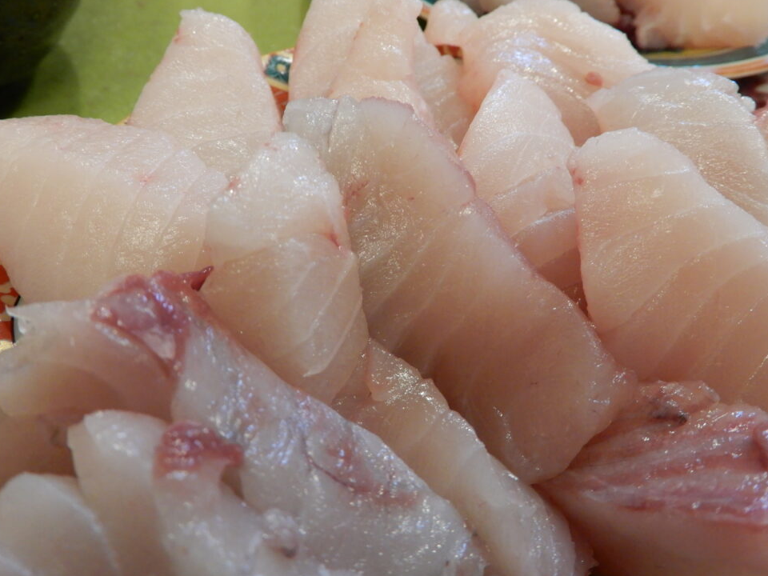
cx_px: 402
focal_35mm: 32
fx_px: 710
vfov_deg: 44.2
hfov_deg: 56.8
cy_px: 284
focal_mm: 5.4
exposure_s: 1/30
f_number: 3.5
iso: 400
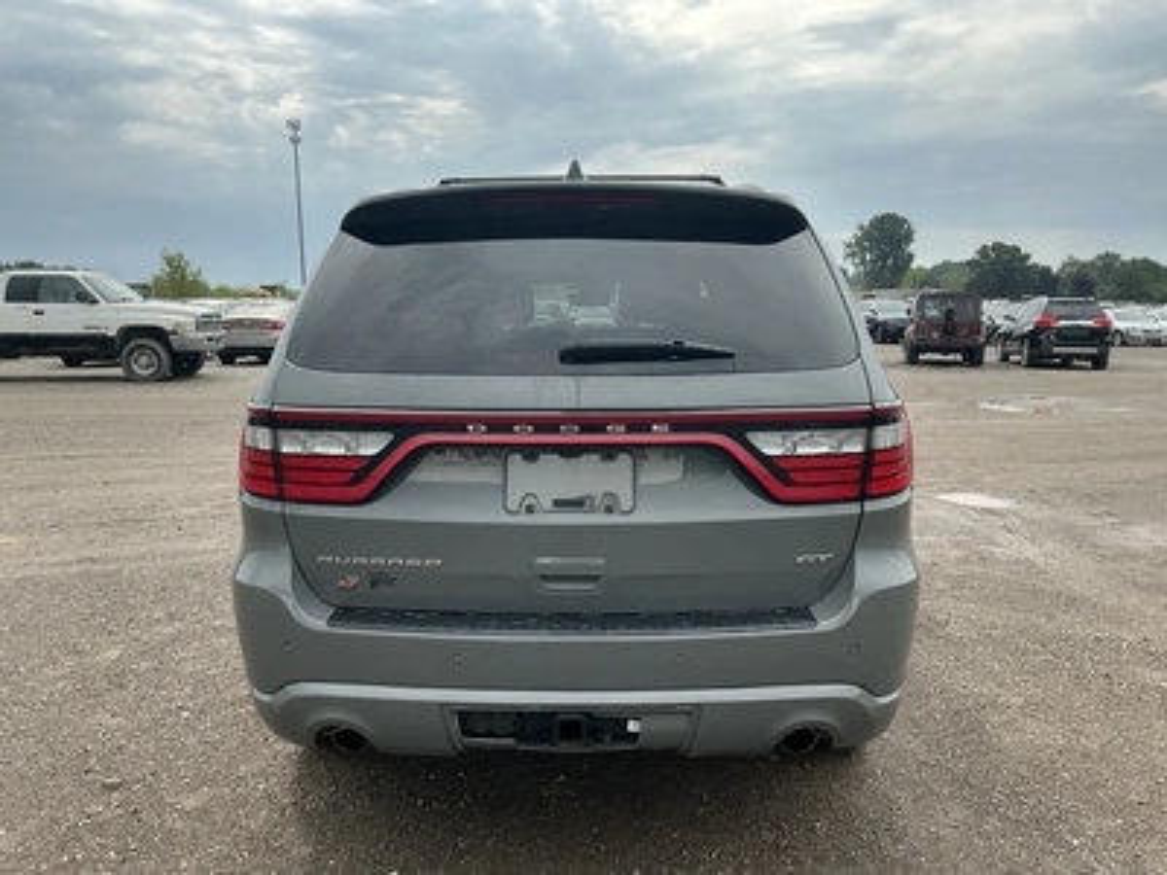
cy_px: 438
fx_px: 944
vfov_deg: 49.7
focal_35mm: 28
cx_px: 584
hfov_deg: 63.4
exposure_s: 1/829
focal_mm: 3
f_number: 1.8
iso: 25
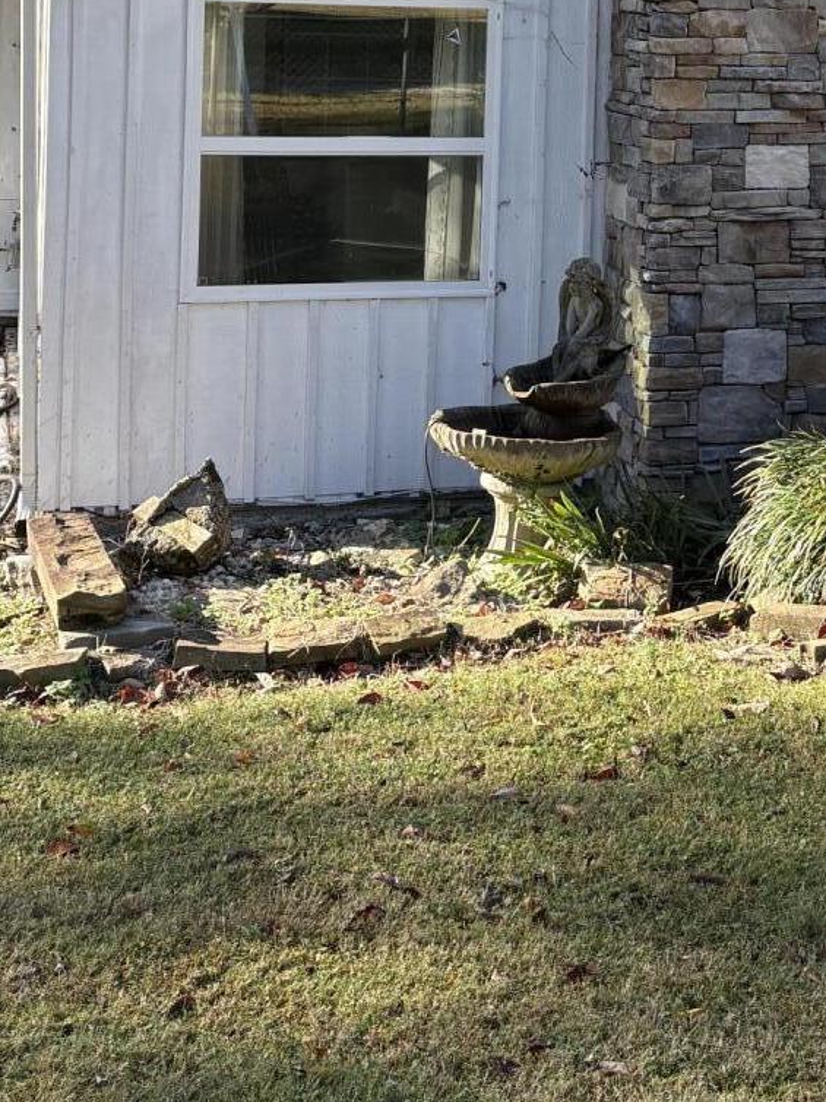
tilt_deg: -1.8
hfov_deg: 20.8
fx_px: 2197
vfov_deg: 26.9
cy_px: 41
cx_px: 769
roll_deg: -2.3
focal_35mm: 69
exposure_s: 1/873
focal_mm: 5.96
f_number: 1.6
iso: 50
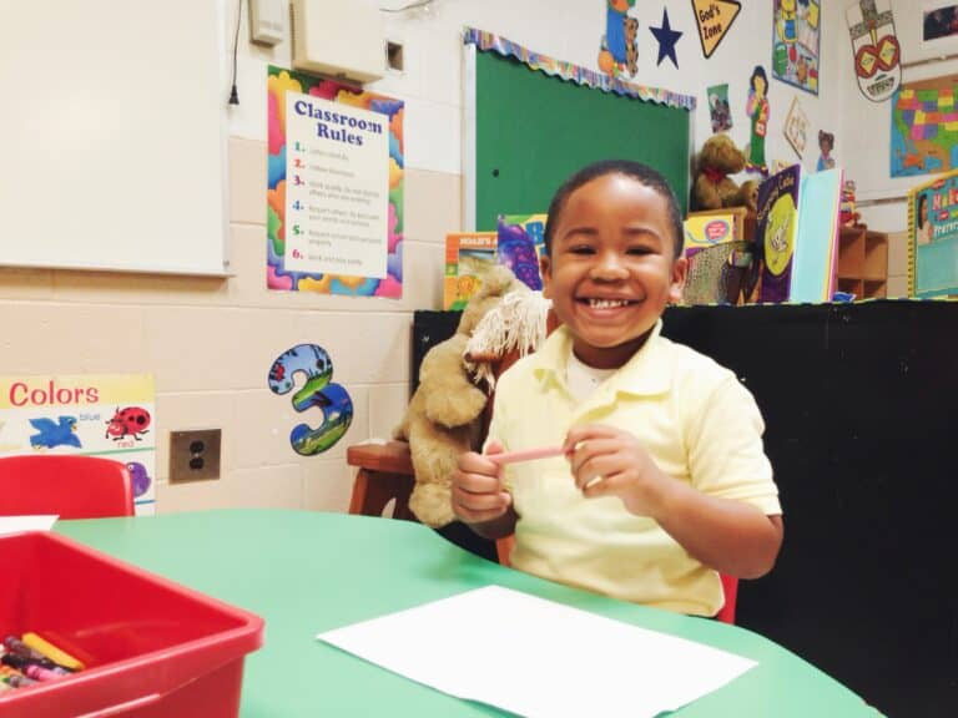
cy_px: 359
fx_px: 913
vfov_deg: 42.9
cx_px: 479
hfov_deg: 55.4
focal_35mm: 33
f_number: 2.4
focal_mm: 4.12
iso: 80
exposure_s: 1/20
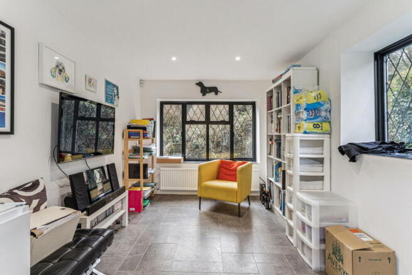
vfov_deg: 67.4
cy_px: 138
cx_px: 206
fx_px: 206
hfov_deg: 90.0
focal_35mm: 18
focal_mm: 18
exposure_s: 1/30
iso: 640
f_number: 8
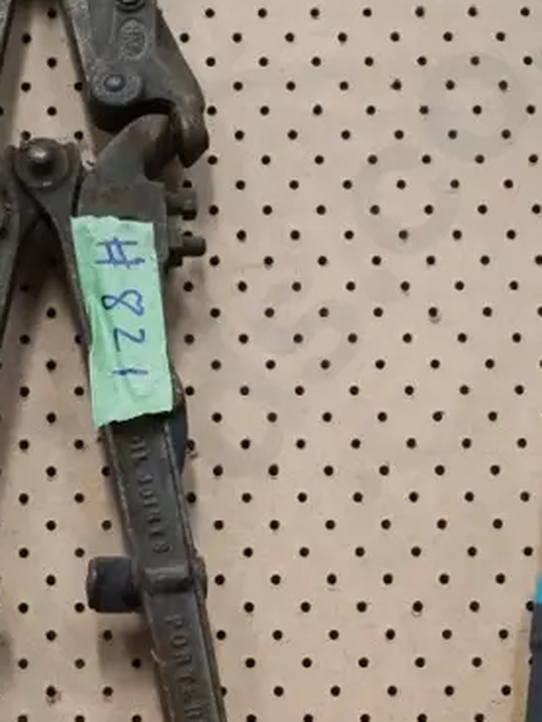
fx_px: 2316
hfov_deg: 13.2
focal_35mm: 111
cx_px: 67
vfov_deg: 17.5
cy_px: 646
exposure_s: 1/320
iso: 3200
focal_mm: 20
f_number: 4.5
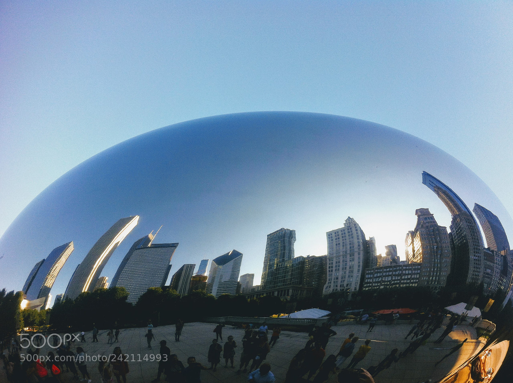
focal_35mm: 35
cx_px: 256
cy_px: 192
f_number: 2.8
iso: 80
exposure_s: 1/569
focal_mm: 3.85
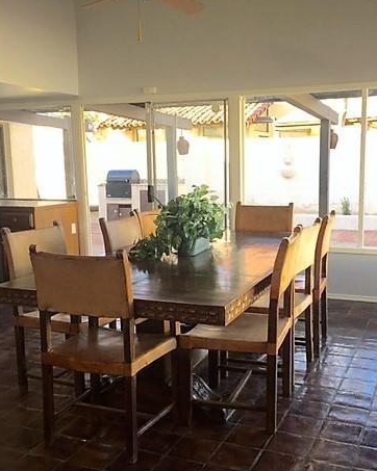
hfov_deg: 37.3
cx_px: 211
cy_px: 244
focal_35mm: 40
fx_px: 558
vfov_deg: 45.8
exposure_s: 1/120
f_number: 2.2
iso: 32
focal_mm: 4.15
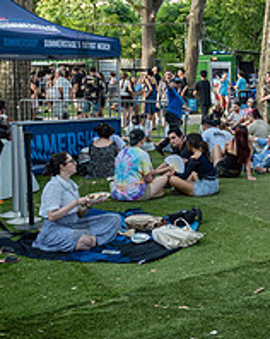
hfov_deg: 21.8
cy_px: 128
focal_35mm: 66
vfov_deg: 28.6
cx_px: 302
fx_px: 660
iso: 500
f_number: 3.2
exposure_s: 1/160
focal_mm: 24
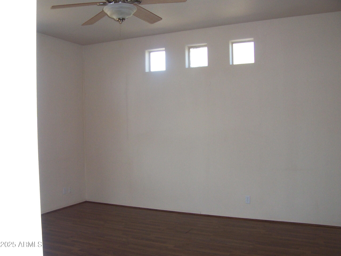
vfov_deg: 41.8
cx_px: 170
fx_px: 335
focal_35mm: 34
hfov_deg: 54.0
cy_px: 128
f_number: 2.7
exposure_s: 1/60
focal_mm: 5.6
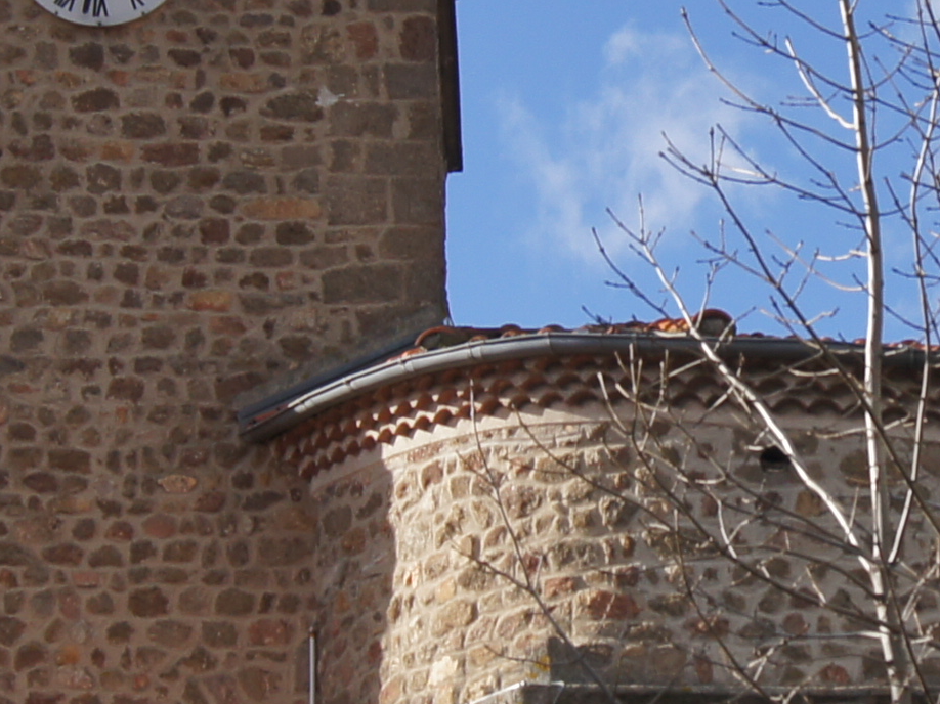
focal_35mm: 202
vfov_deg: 7.3
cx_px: 815
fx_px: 5484
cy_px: 203
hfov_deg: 9.8
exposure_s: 1/250
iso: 100
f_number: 8
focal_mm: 28
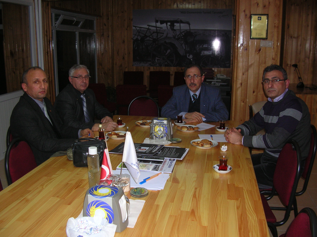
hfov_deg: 52.7
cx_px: 158
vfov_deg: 40.6
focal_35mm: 35
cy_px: 118
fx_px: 320
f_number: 2.8
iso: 69
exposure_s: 1/60.1
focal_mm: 5.8
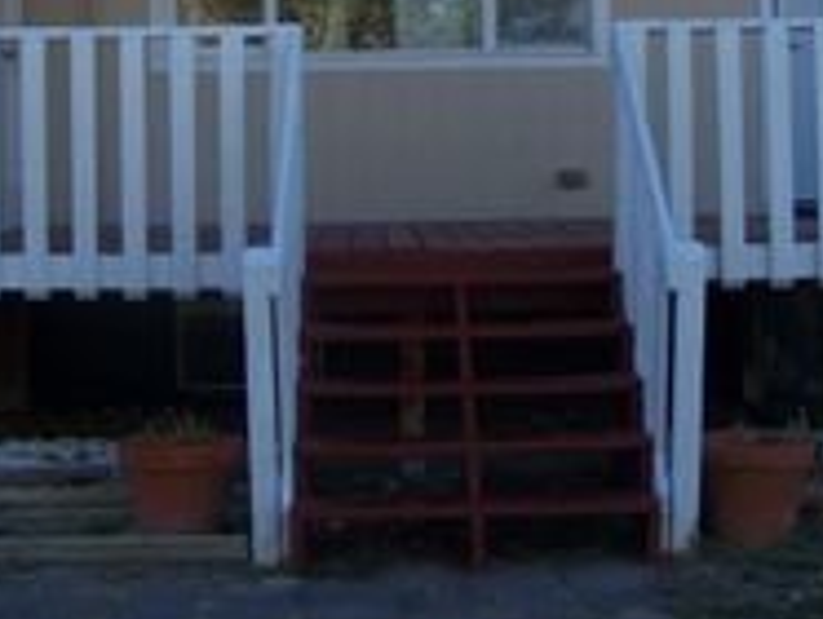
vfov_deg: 14.4
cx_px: 434
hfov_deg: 19.2
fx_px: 2428
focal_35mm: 102
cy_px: 33
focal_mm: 6.3
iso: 64
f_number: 2.8
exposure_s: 1/320
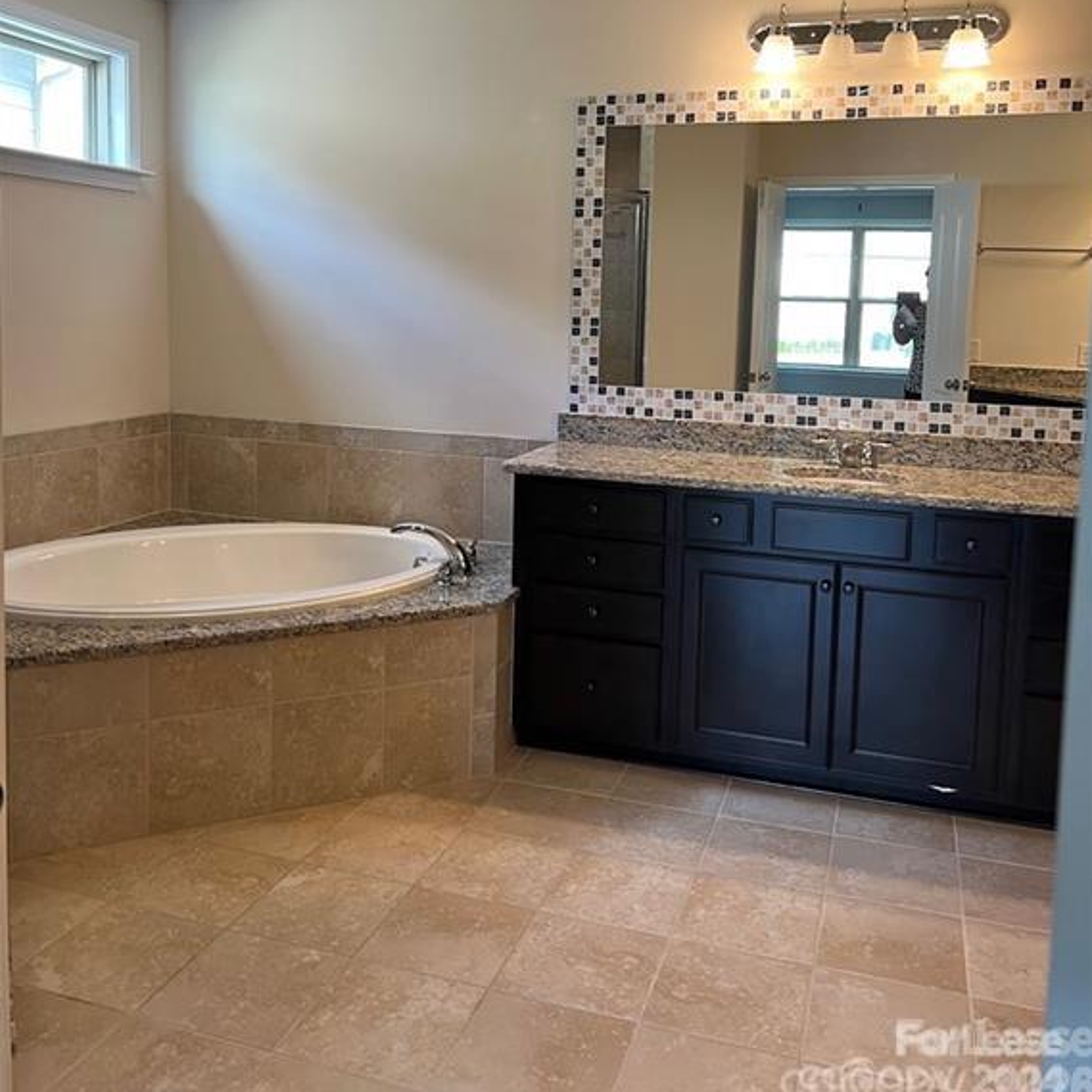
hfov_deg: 52.5
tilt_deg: -6.3
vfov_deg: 51.8
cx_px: 551
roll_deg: -2.1
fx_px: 1106
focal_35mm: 31
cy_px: 388
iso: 80
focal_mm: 5.7
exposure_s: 1/60
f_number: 1.5
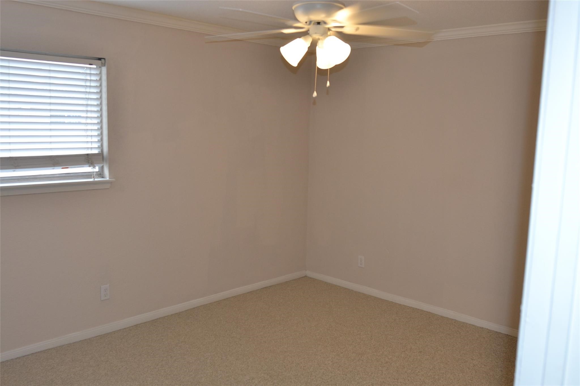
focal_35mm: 30
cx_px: 290
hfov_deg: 61.9
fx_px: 483
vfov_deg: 43.6
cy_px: 193
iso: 400
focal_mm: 20
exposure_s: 1/80
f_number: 4
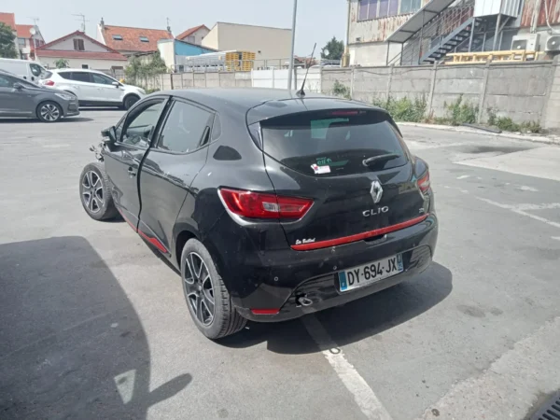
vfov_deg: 49.7
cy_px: 210
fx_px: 453
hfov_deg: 63.4
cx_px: 280
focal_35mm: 28
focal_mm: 3.46
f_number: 2.2
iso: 100
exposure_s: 1/538
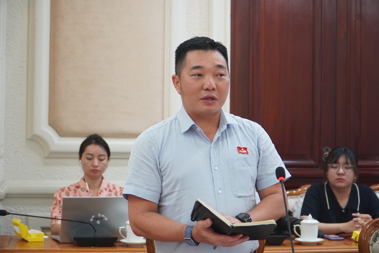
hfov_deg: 25.5
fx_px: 837
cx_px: 190
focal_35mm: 80
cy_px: 126
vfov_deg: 17.2
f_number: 4
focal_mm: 53
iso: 2000
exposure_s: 1/100
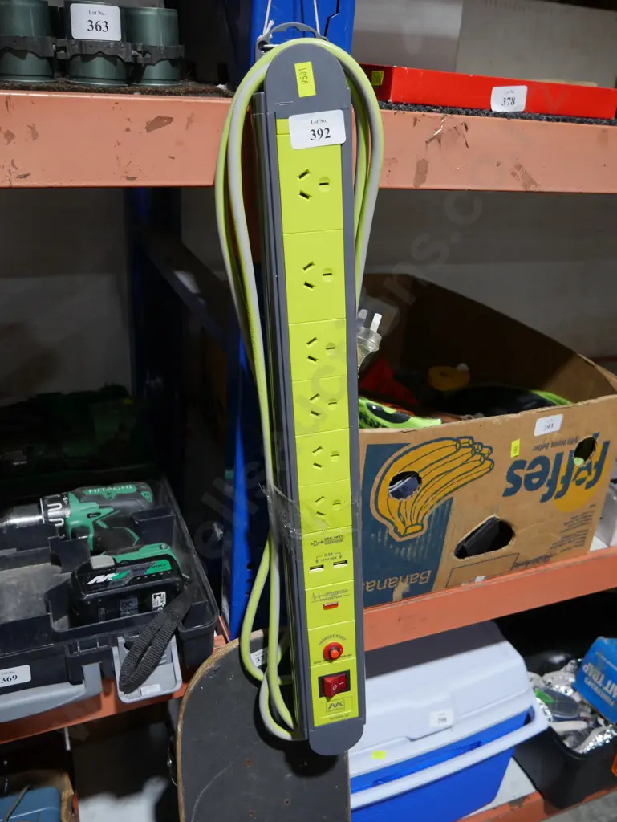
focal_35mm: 28
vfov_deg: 63.4
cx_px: 308
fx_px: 665
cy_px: 411
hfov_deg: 49.8
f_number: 3.5
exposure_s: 1/60
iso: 320
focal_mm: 14
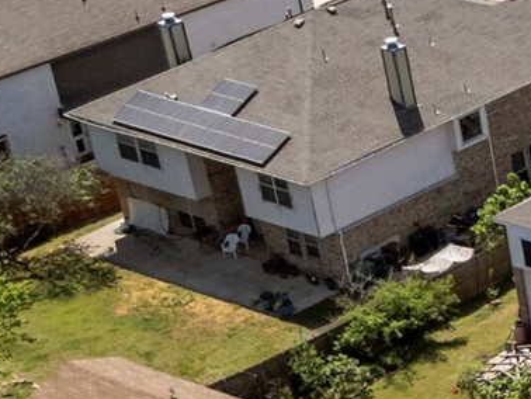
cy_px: 192
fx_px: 1995
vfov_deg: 11.4
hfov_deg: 12.3
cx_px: 1238
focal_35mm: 130
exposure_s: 1/3000
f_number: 1.7
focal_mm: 6.72
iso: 200
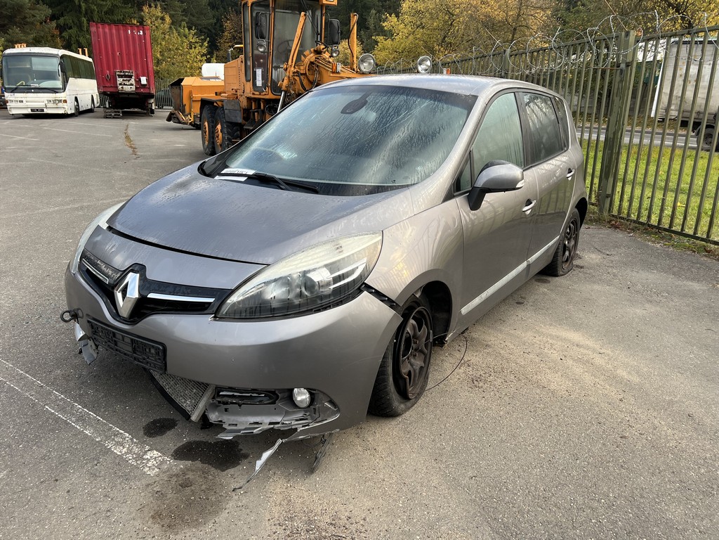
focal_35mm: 26
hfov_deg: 67.3
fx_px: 540
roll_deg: -1.1
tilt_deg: -18.7
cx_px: 360
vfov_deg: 53.1
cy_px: 270
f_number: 1.5
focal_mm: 5.7
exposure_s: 1/544
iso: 50
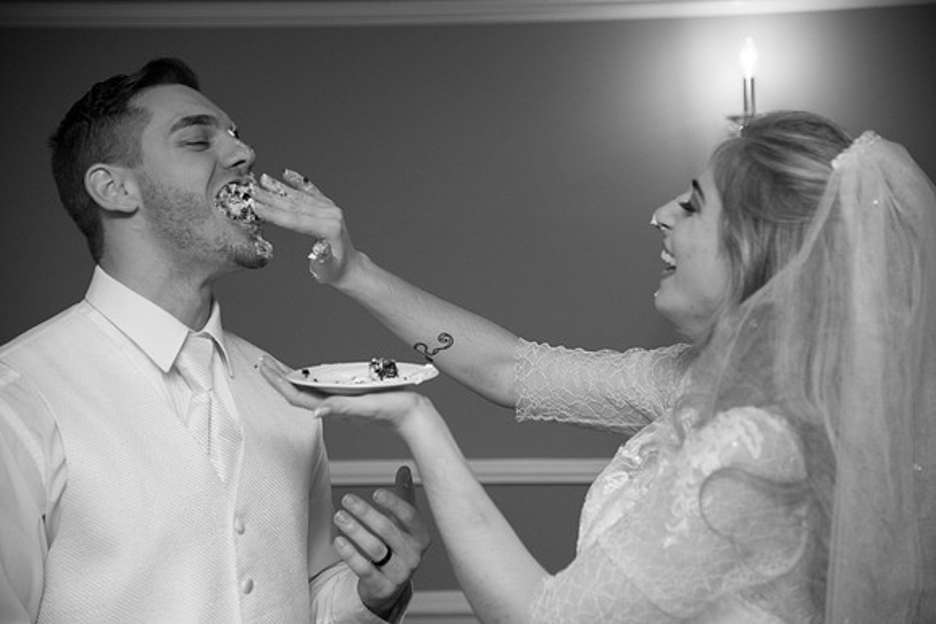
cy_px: 312
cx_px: 468
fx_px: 2028
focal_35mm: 78
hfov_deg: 26.0
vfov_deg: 17.5
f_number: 4
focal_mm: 78
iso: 2000
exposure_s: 1/200
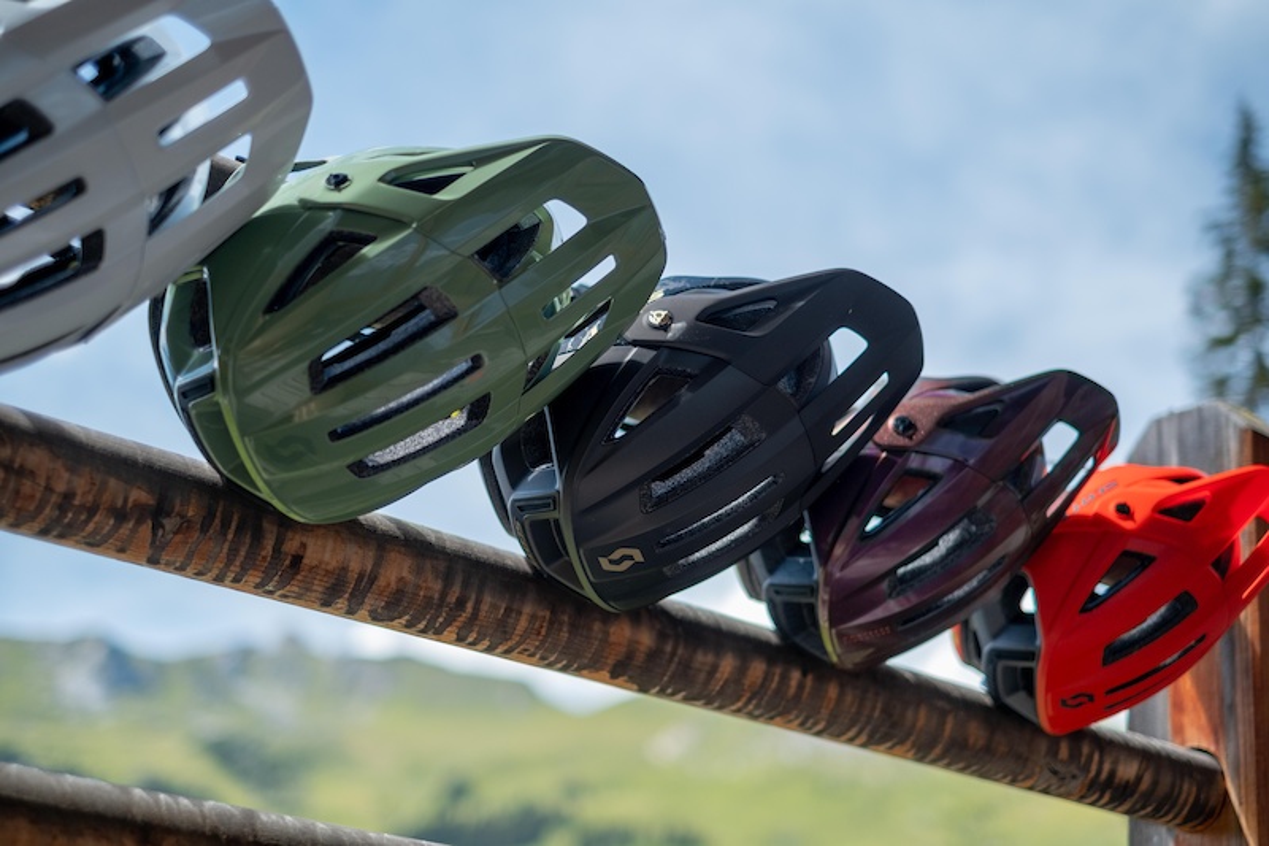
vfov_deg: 25.5
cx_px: 634
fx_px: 1868
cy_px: 423
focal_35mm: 53
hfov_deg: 37.5
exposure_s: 1/1250
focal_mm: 35
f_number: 1.4
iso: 160
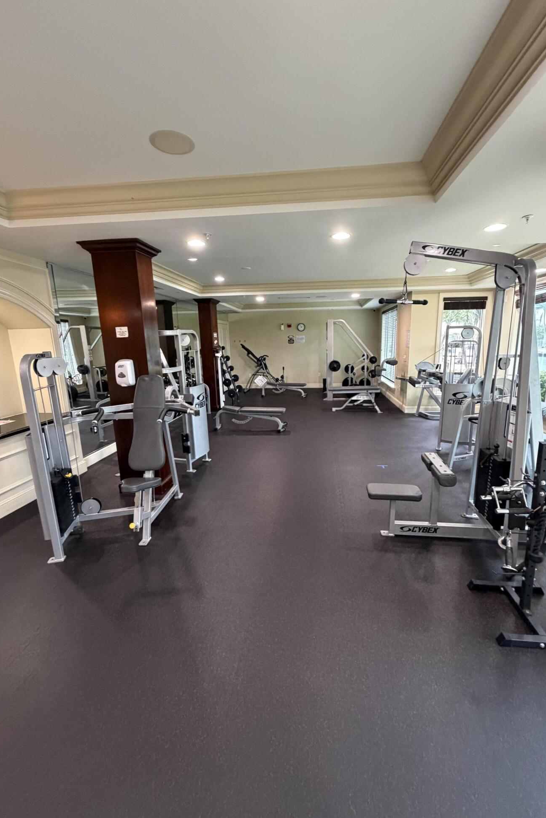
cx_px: 286
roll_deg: +1.9
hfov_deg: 77.3
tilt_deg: -11.1
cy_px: 414
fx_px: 341
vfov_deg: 100.4
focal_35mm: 15
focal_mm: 2.22
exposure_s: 1/60
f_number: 2.2
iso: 640
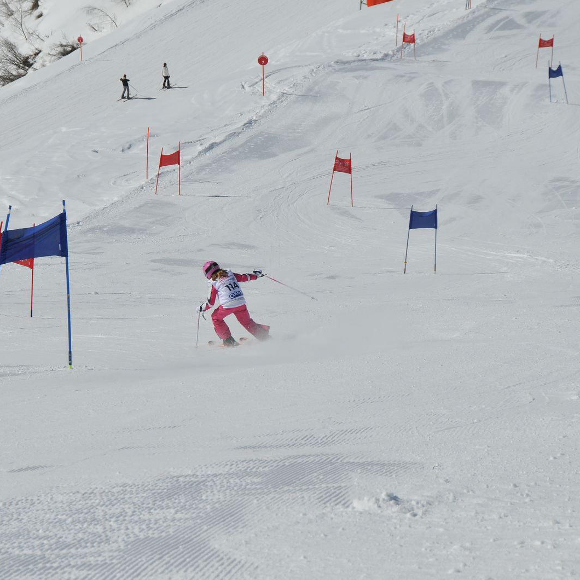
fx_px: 3279
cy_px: 290
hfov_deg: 10.1
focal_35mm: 173
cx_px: 218
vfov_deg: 10.1
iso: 200
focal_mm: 90
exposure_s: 1/1600
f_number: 9
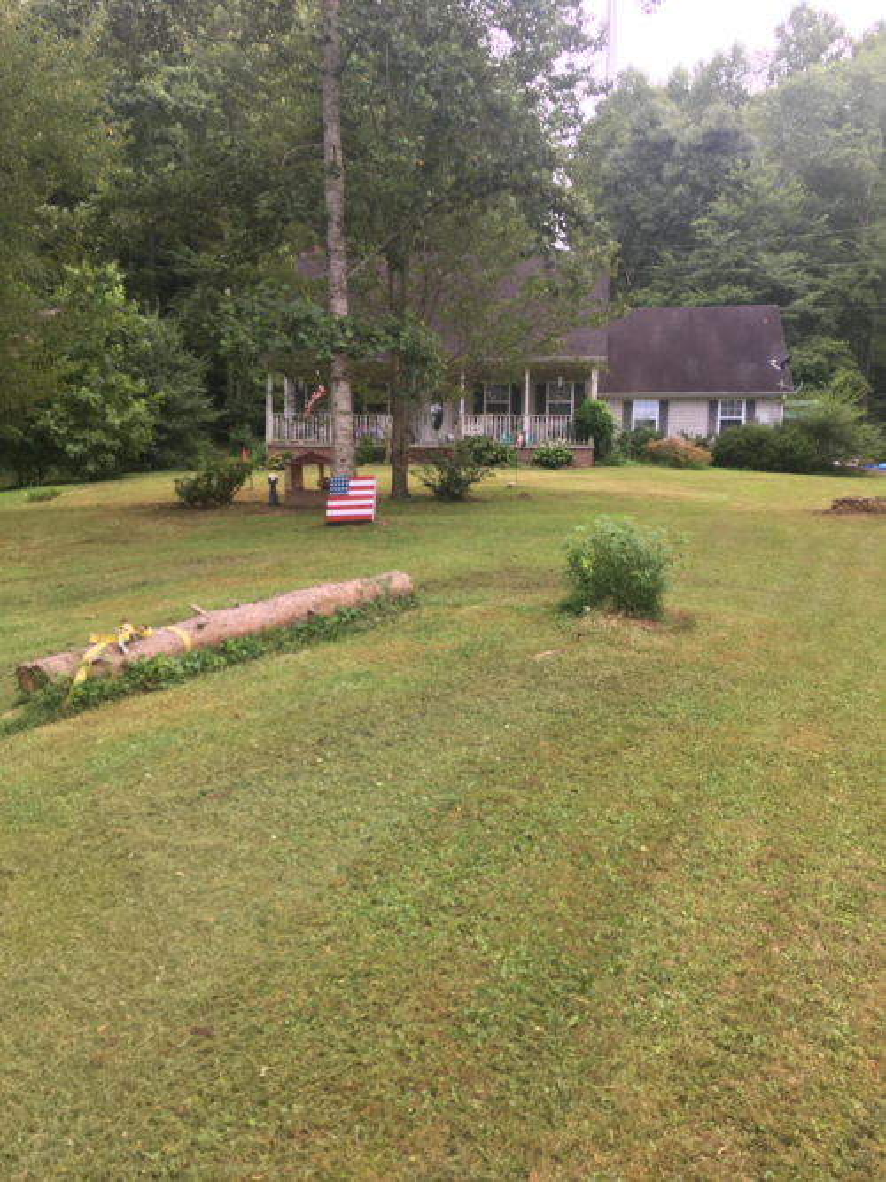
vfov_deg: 61.7
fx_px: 990
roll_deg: -1.1
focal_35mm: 29
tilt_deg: -5.2
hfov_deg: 48.2
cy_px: 591
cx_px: 443
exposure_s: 1/60
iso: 25
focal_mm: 4.15
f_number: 2.2
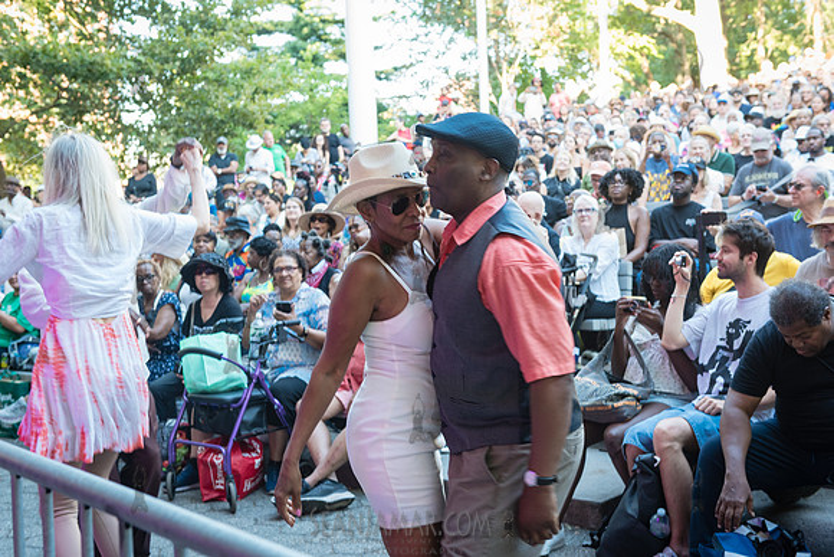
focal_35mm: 45
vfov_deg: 29.9
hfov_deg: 43.6
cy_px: 278
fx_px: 1043
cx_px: 417
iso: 1000
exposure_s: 1/100
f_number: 4
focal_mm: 45
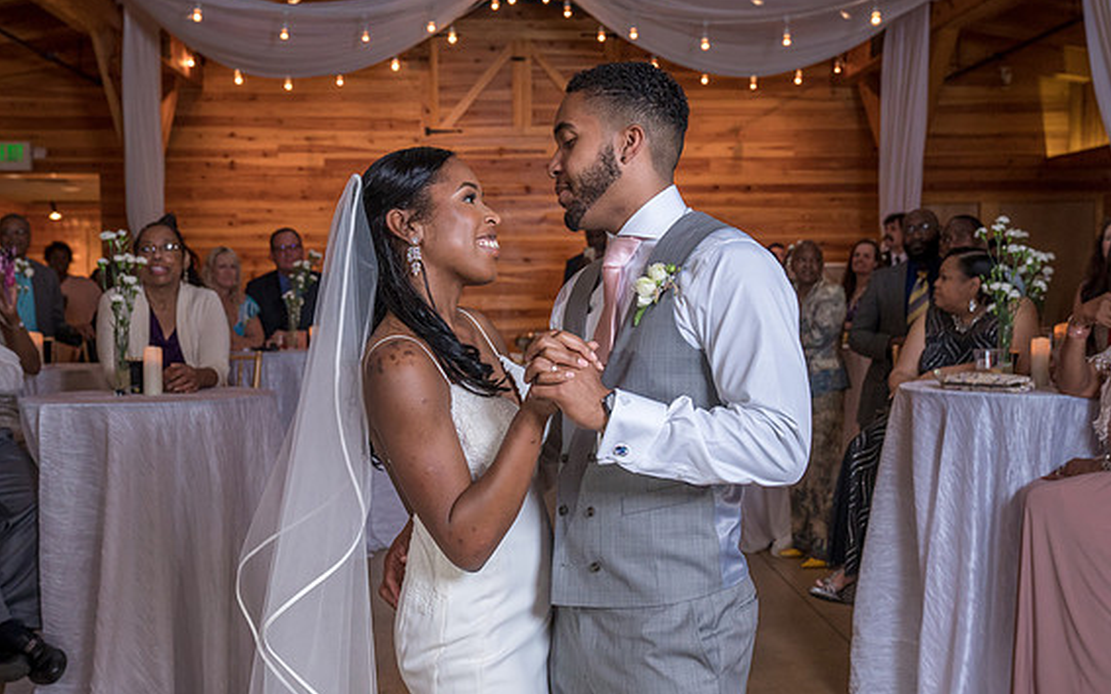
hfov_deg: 44.4
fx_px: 1362
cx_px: 551
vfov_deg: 28.6
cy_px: 366
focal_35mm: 45
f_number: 4.5
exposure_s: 1/200
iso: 2000
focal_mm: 36
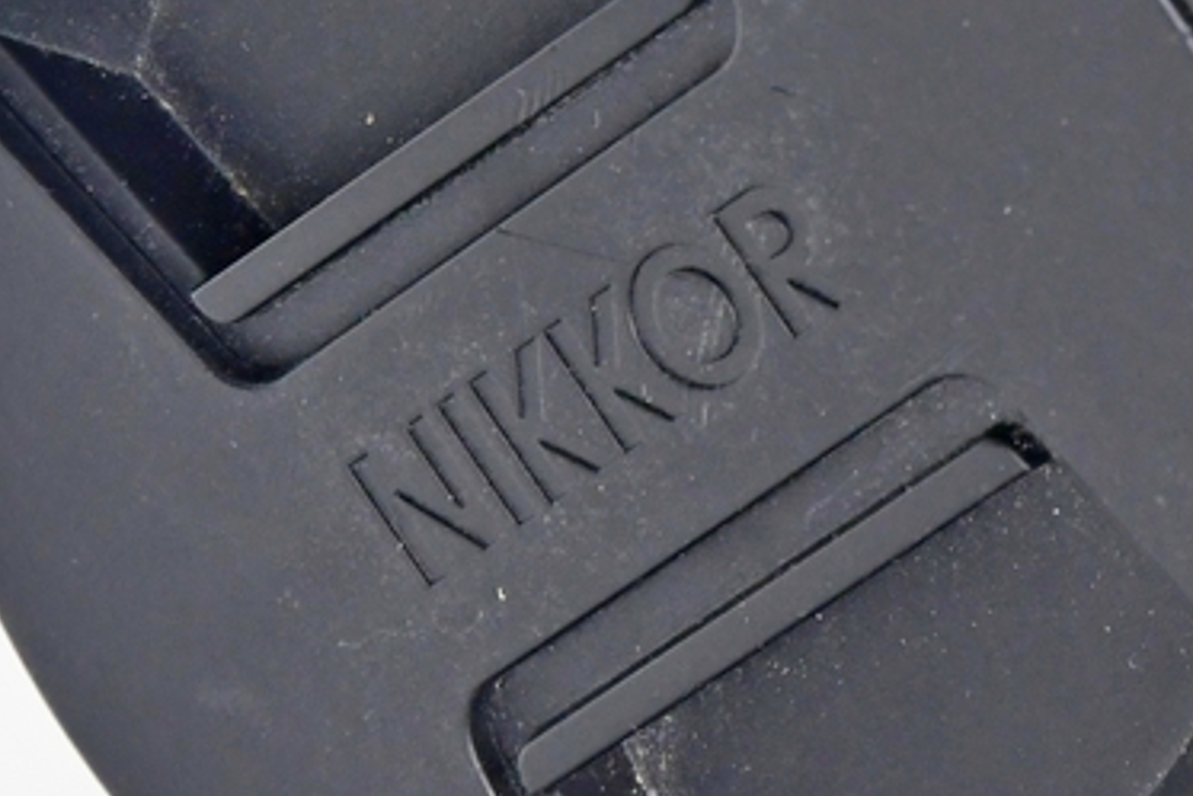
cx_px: 1270
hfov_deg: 4.9
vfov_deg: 3.3
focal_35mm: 422
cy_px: -86
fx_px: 13989
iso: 800
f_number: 8
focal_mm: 70
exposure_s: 1/100
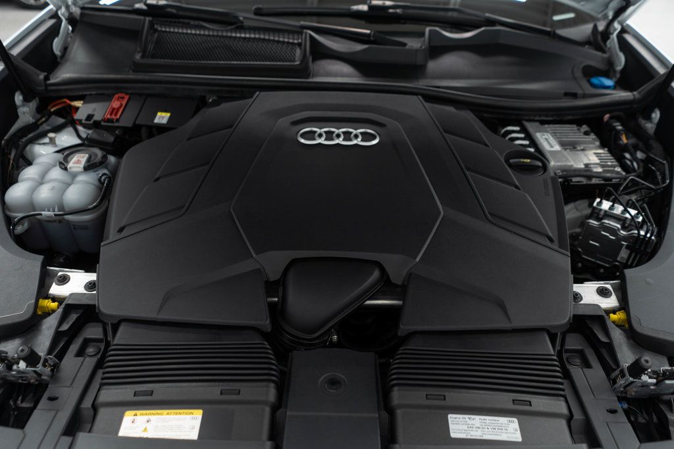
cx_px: 337
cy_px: 224
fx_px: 524
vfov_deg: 46.4
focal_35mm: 28
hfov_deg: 65.5
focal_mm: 28
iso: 400
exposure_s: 1/50
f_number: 3.2
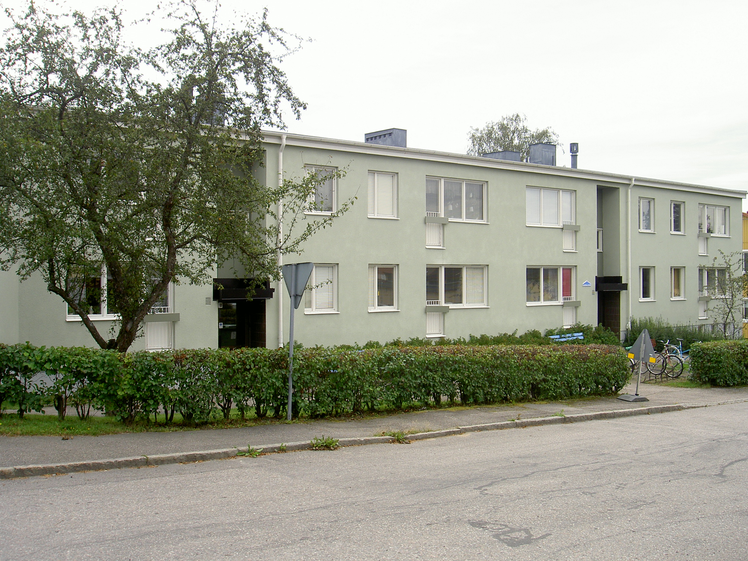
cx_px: 374
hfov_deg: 47.9
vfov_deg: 36.8
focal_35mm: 39
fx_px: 843
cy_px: 280
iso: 100
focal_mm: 8
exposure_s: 1/125
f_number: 4.7
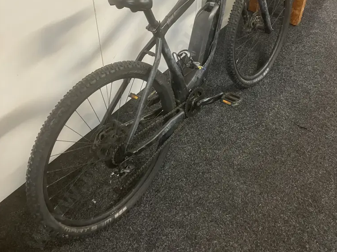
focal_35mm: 38
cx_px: 169
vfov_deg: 36.9
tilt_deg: -36.3
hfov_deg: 49.0
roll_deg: -0.3
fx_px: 370
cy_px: 66
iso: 200
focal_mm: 3.99
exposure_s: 1/50
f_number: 1.8
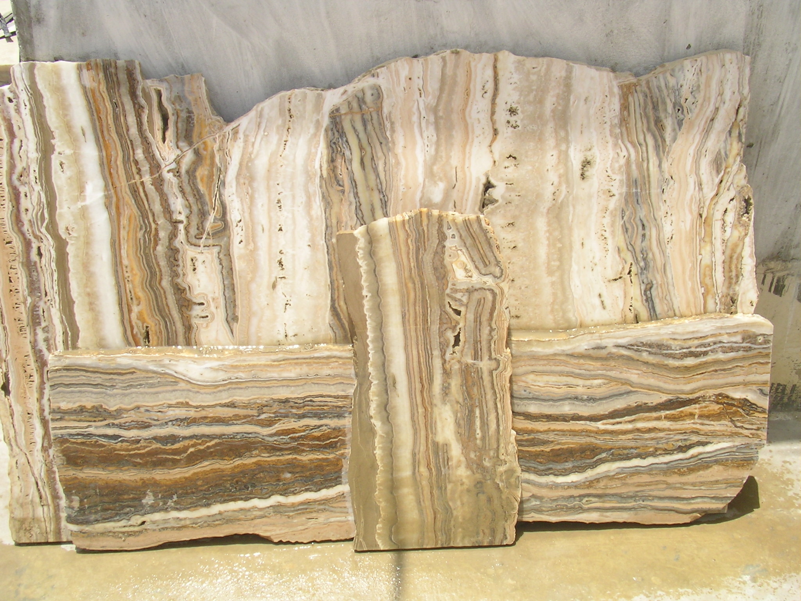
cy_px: 300
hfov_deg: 39.7
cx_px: 400
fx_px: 1111
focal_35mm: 48
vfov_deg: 30.3
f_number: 7.5
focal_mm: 7.4
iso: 50
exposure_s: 1/120
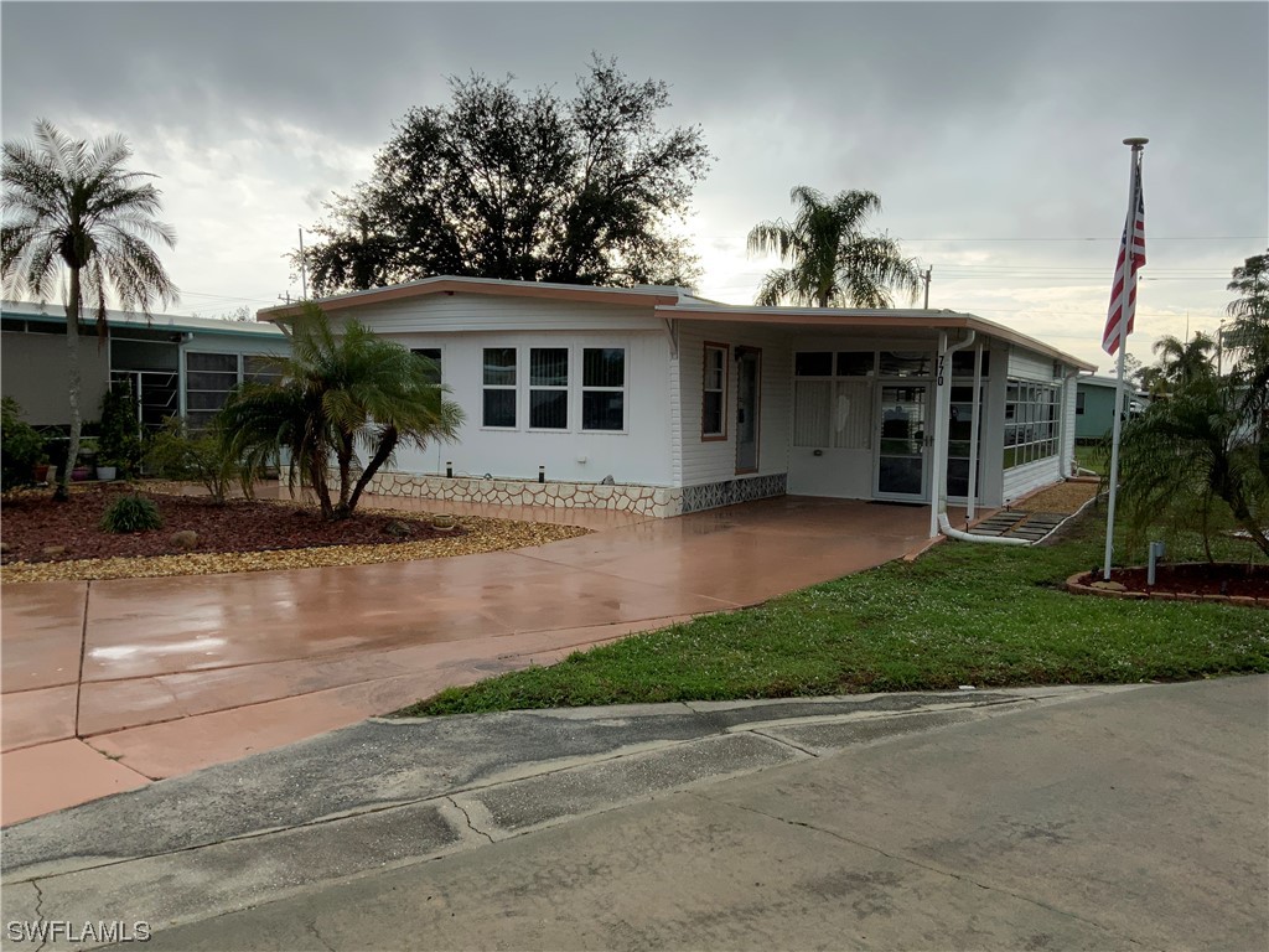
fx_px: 1063
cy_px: 476
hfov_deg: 61.7
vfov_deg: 48.2
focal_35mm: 29
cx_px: 634
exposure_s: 1/562
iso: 16
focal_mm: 3
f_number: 1.8
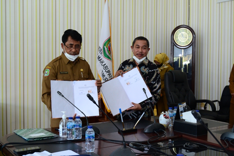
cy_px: 78
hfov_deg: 41.1
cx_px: 117
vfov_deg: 28.1
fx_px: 312
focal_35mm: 48
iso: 1000
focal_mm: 32
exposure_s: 1/80
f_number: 5.6
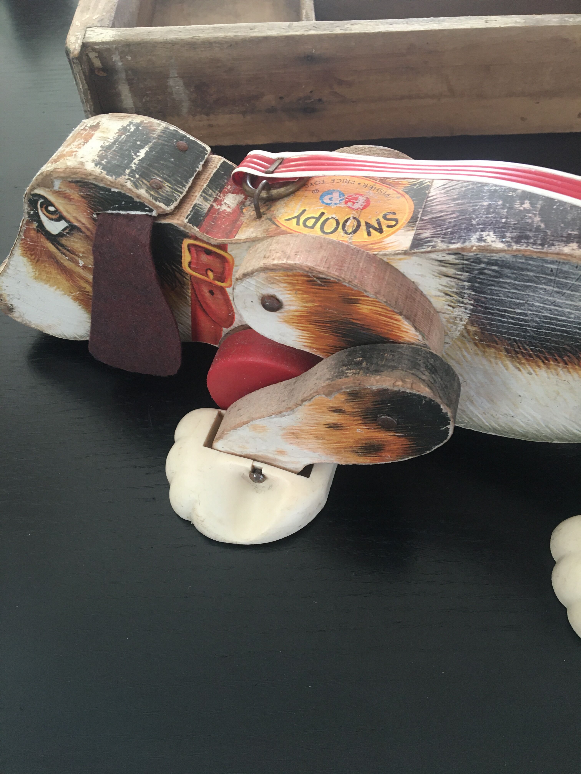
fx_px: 649
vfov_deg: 61.7
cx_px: 290
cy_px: 387
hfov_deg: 48.2
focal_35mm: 29
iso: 100
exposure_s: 1/33
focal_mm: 4.15
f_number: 2.2
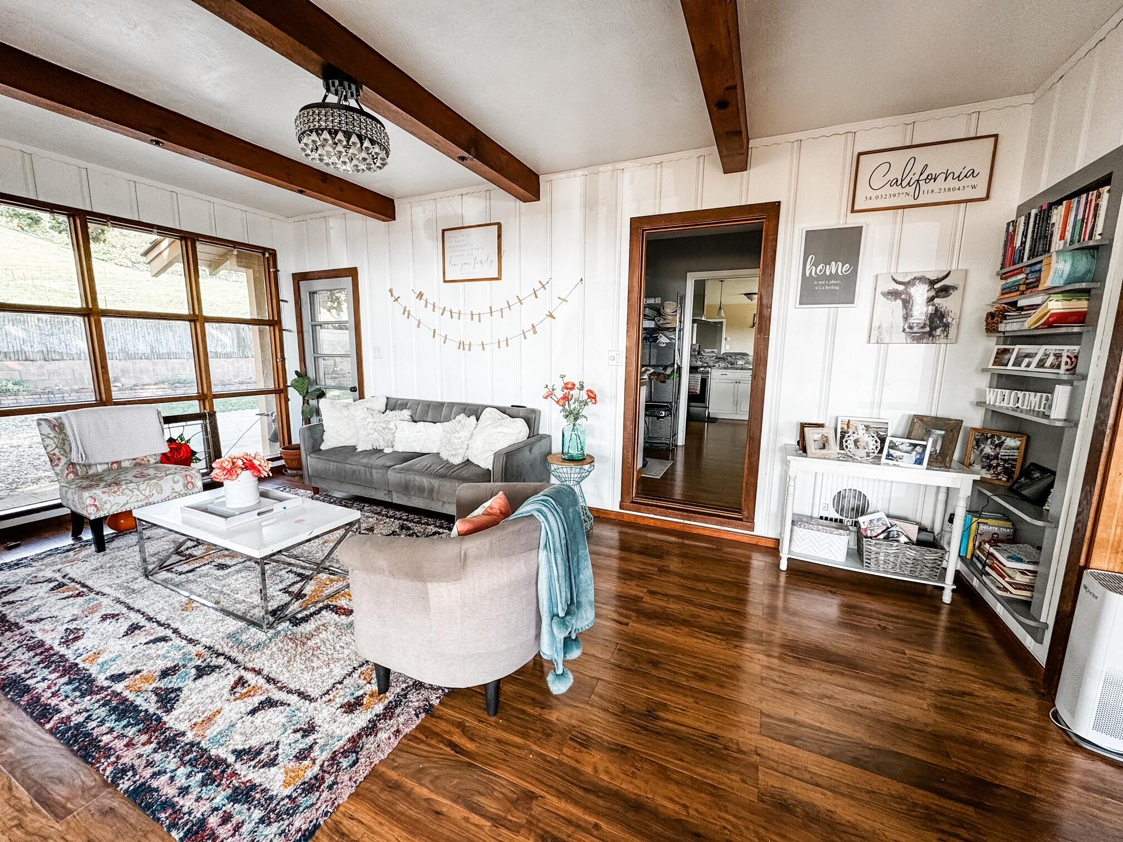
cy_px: 421
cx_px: 562
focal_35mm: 14
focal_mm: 2.22
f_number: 2.2
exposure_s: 1/100
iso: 50
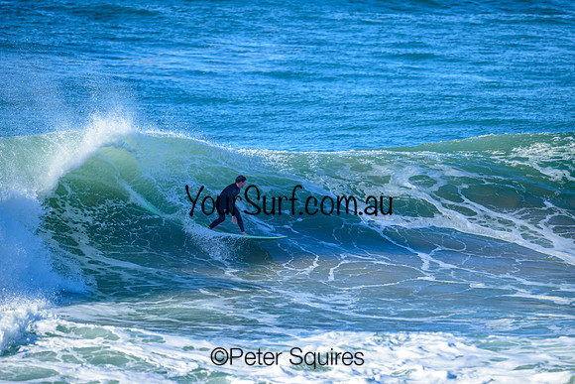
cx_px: 288
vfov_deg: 1.7
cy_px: 192
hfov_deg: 2.6
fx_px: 12780
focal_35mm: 800
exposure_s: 1/2000
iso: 800
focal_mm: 800
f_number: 8
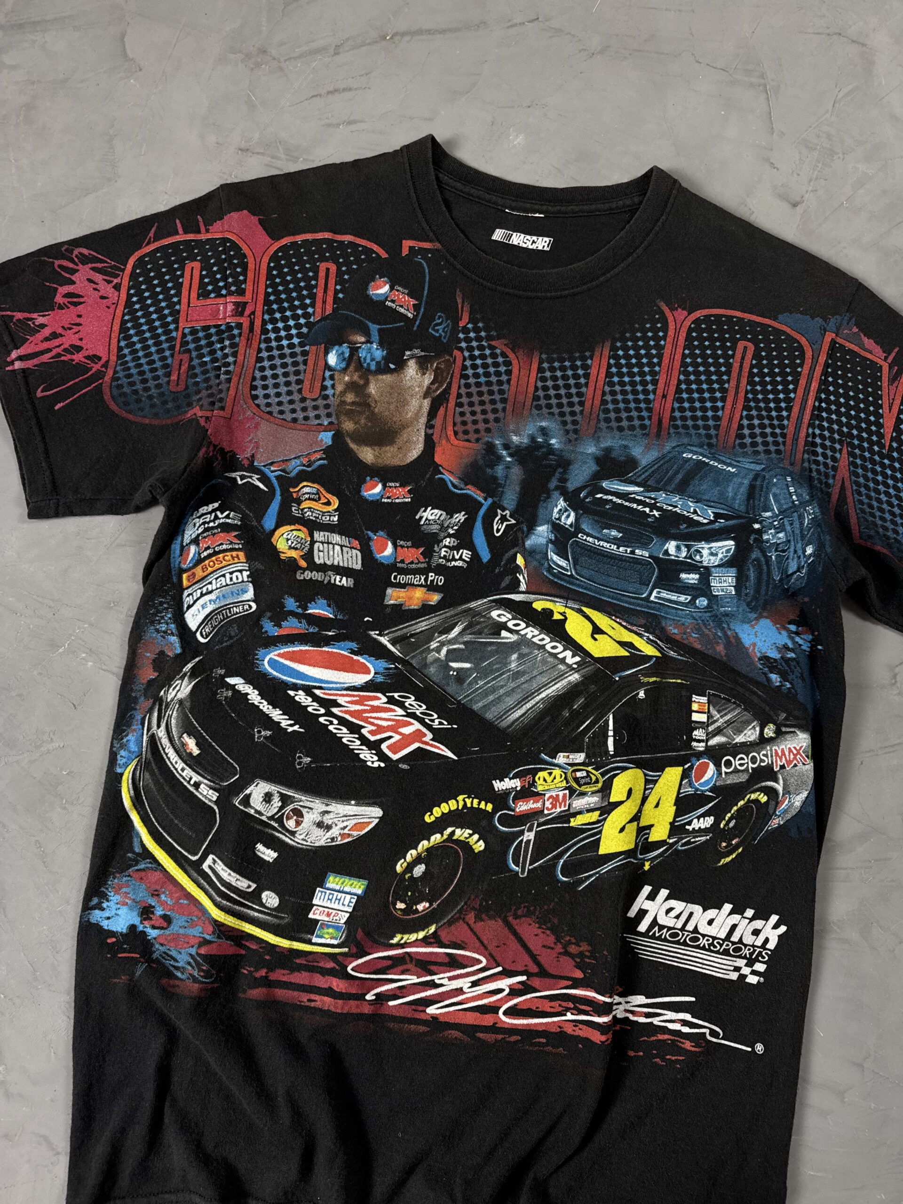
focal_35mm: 24
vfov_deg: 71.6
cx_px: 452
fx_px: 835
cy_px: 602
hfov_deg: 56.8
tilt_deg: -79.7
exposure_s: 1/60
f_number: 1.78
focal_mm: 6.76
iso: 160
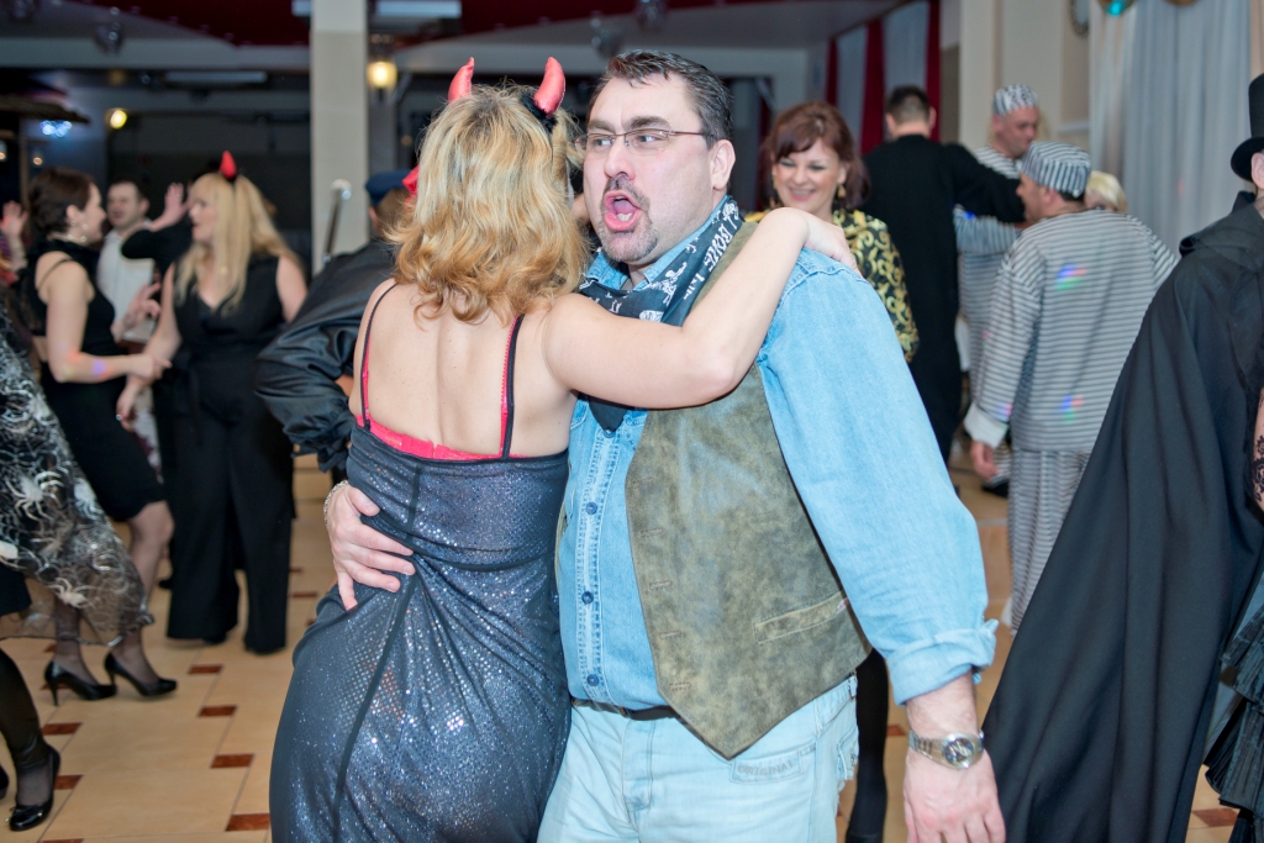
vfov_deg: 37.9
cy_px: 422
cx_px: 632
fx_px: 1229
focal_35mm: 35
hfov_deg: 54.4
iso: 320
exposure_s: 1/320
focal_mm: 35
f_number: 2.8
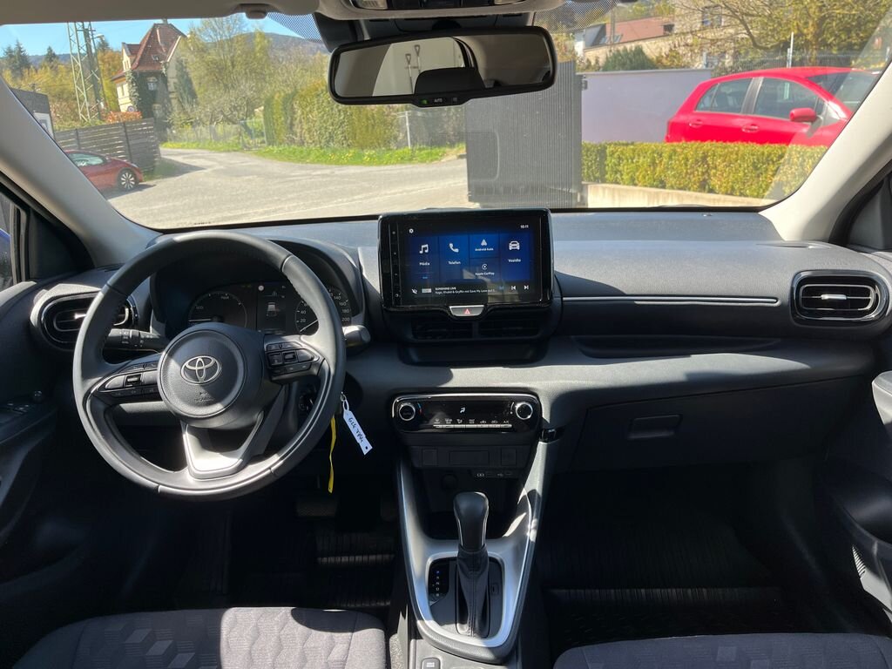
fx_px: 670
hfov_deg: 67.3
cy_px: 334
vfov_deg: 53.1
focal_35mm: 26
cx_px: 446
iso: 50
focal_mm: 5.1
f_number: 1.6
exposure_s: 1/349
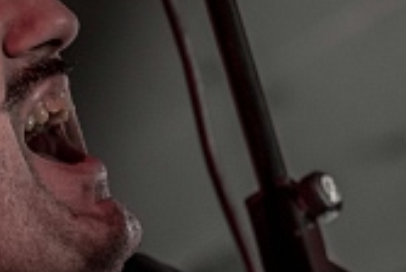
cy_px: 8
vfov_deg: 4.6
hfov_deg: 6.8
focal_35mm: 301
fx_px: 3401
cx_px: 474
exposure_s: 1/100
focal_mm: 70
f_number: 2.8
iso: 640
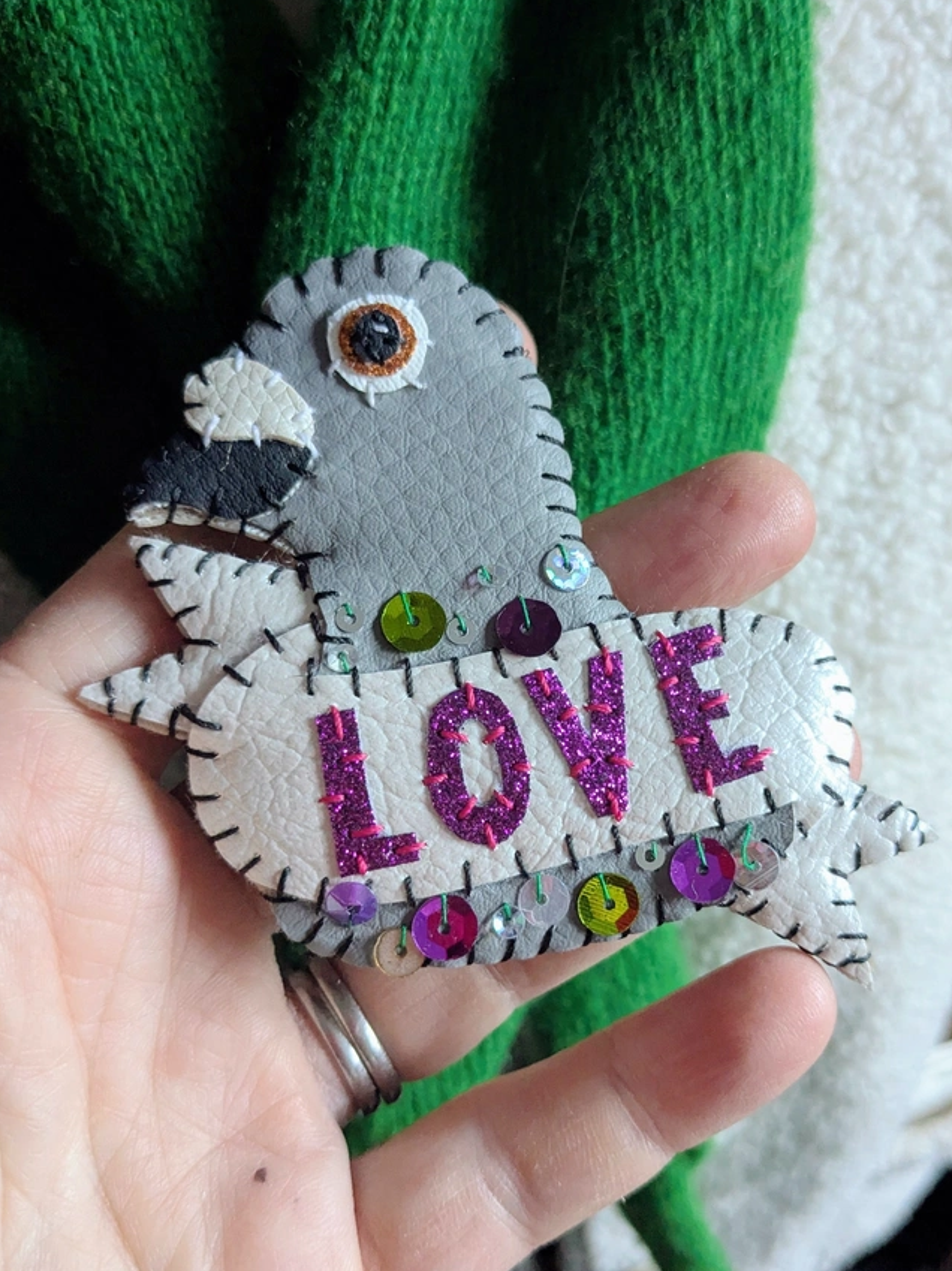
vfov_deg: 63.5
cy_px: 615
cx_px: 492
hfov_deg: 49.7
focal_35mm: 28
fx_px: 1028
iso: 494
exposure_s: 1/50
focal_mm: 4.38
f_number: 1.73
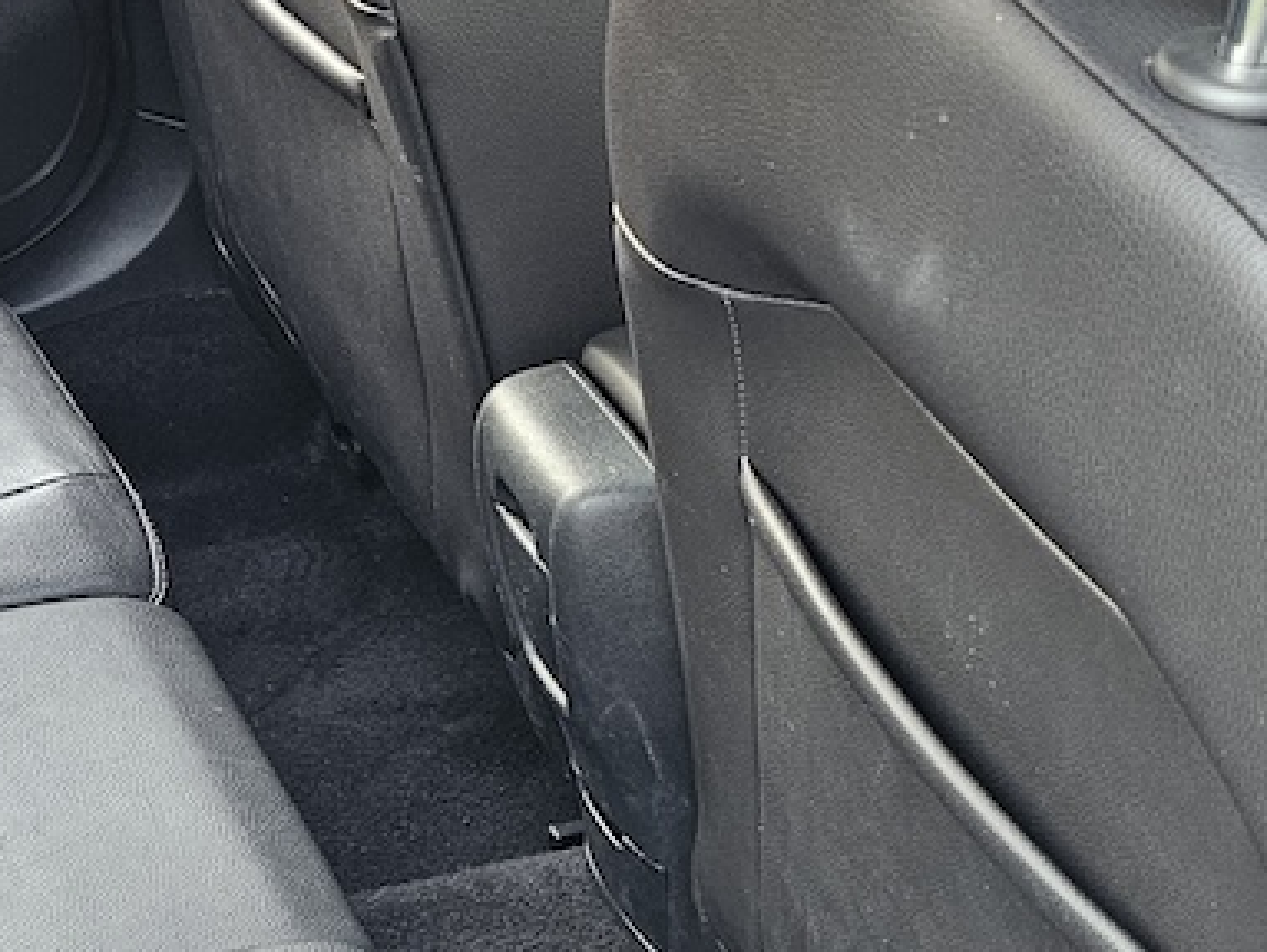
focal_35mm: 84
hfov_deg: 22.8
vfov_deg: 17.4
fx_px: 3077
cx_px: 162
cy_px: 823
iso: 500
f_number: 1.7
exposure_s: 1/25
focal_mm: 6.3
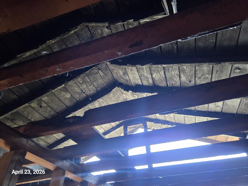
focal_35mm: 23
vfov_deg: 58.9
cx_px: 124
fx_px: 165
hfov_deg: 73.9
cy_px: 93
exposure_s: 1/120
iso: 800
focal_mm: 5.4
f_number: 1.8
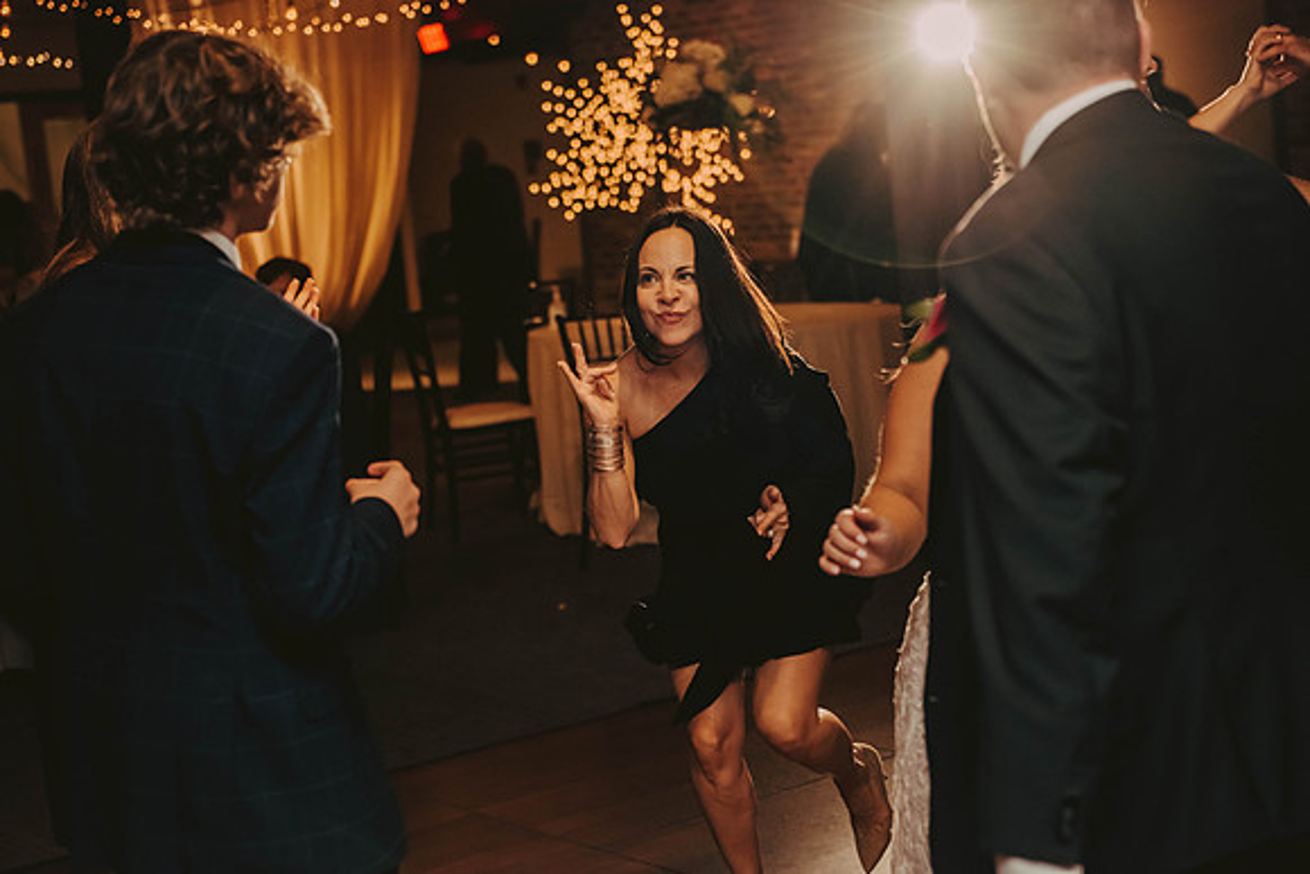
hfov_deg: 28.8
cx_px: 655
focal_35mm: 70
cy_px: 437
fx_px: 2548
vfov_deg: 19.5
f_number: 3.2
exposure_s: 1/200
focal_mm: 70
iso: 2000
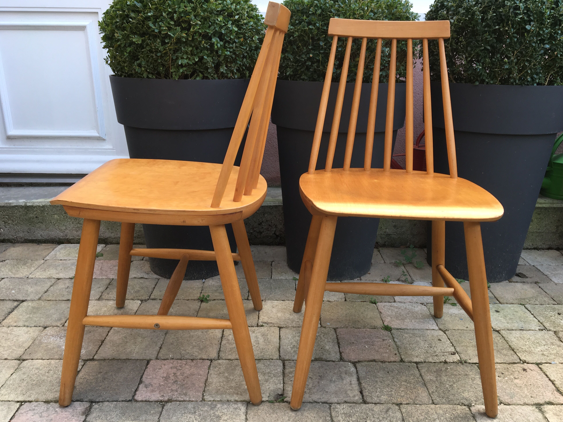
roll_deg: +0.4
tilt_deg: -16.9
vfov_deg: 46.8
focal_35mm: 30
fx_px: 488
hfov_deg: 60.0
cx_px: 286
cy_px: 209
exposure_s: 1/50
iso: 25
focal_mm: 4.15
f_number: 2.2
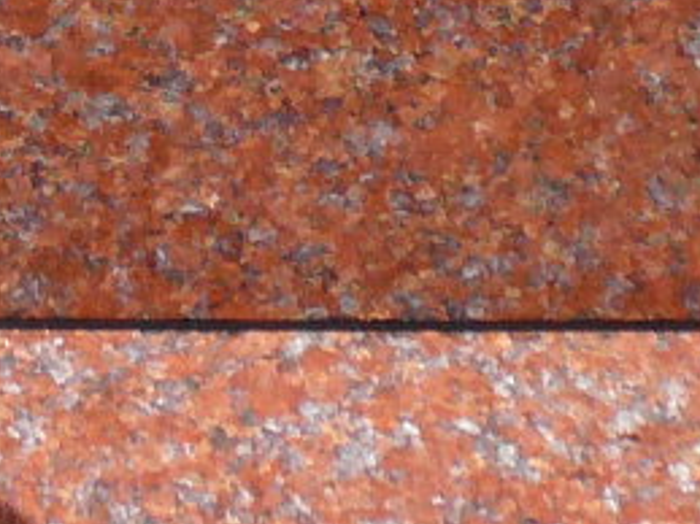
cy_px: -967
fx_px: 3497
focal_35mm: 173
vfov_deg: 7.6
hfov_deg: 11.3
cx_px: -65
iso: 100
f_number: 2.8
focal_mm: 4.6
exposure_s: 1/800
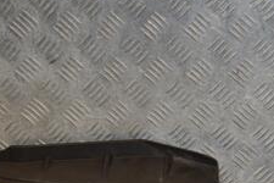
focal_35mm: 120
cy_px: 188
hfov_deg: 16.7
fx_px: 913
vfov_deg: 11.3
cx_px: 278
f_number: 7.1
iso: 800
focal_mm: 30
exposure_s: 1/200
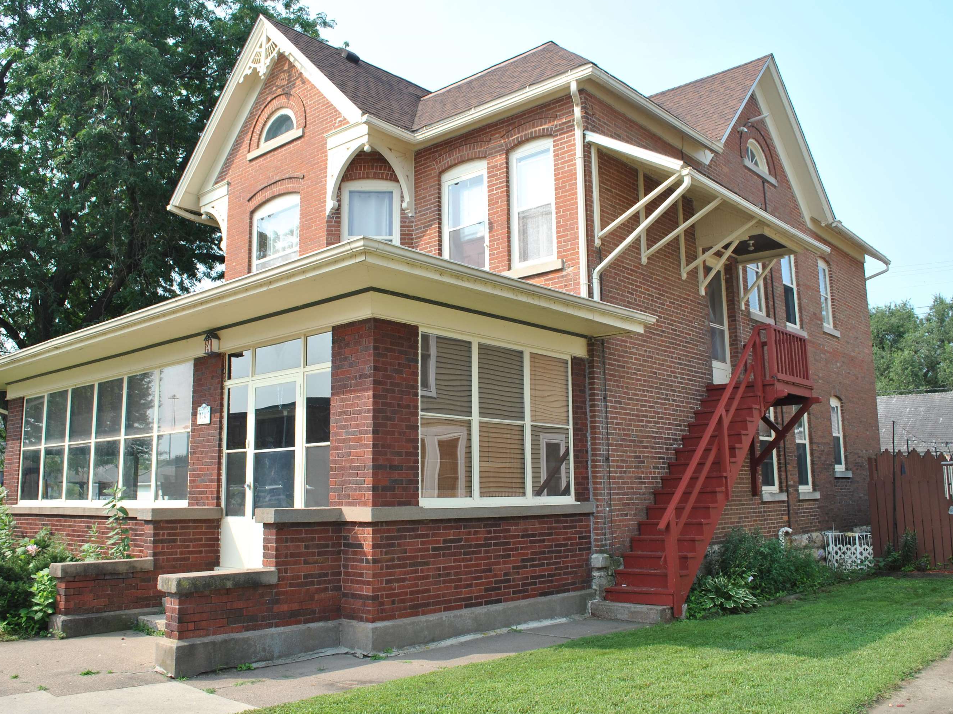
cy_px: 351
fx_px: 826
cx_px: 465
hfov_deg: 60.0
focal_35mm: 30
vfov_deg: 46.8
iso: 100
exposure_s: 1/200
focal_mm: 18
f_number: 6.3
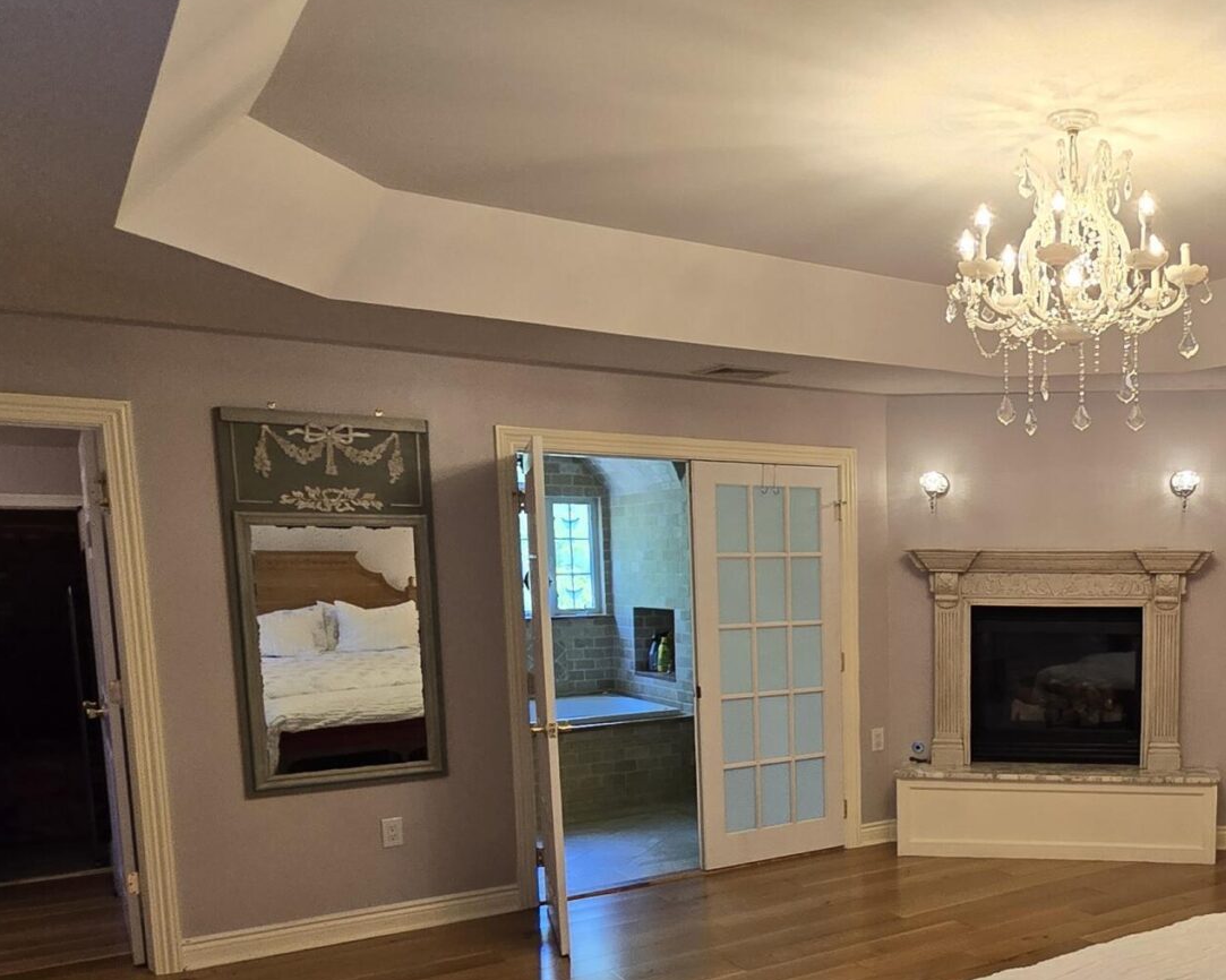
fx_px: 1088
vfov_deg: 47.2
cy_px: 697
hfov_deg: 54.9
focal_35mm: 30
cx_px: 974
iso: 200
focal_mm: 2.2
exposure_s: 1/60
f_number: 2.2
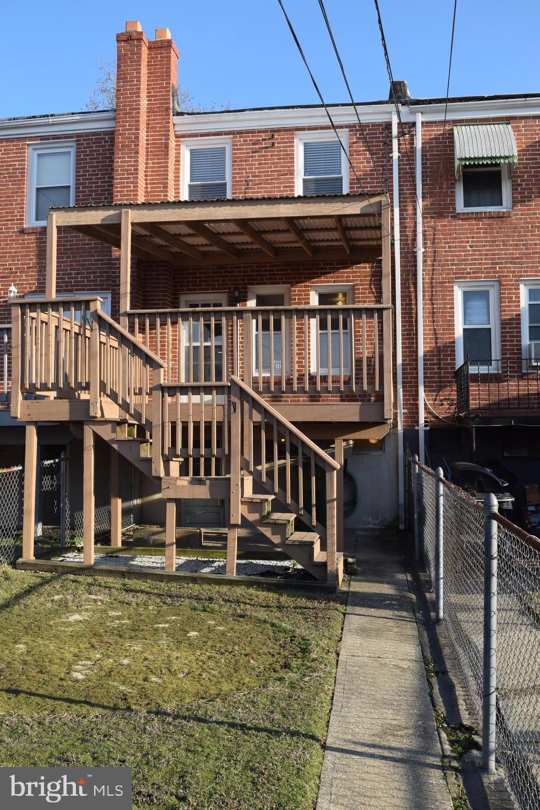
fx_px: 810
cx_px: 270
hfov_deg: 36.9
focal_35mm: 36
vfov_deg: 53.1
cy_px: 405
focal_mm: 24
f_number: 8
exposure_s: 1/250
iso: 200
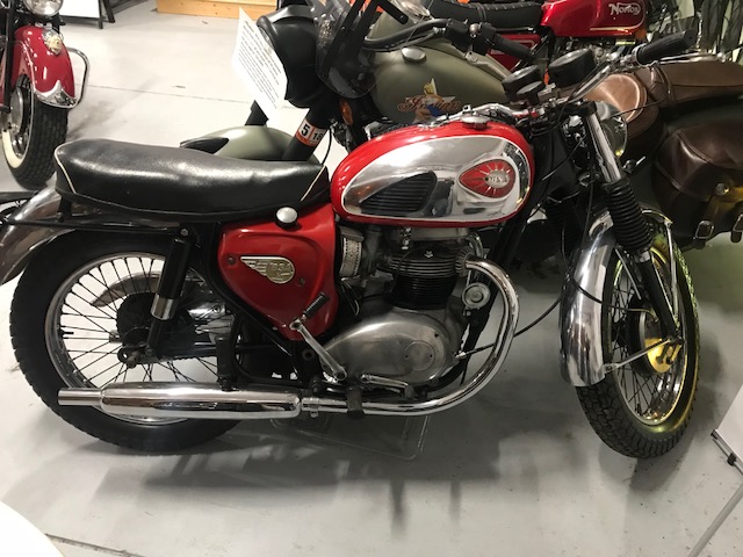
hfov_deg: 63.4
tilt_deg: -36.9
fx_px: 601
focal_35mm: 28
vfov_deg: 49.7
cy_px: 278
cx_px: 372
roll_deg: -2.3
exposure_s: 1/9
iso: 100
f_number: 1.8
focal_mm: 3.99
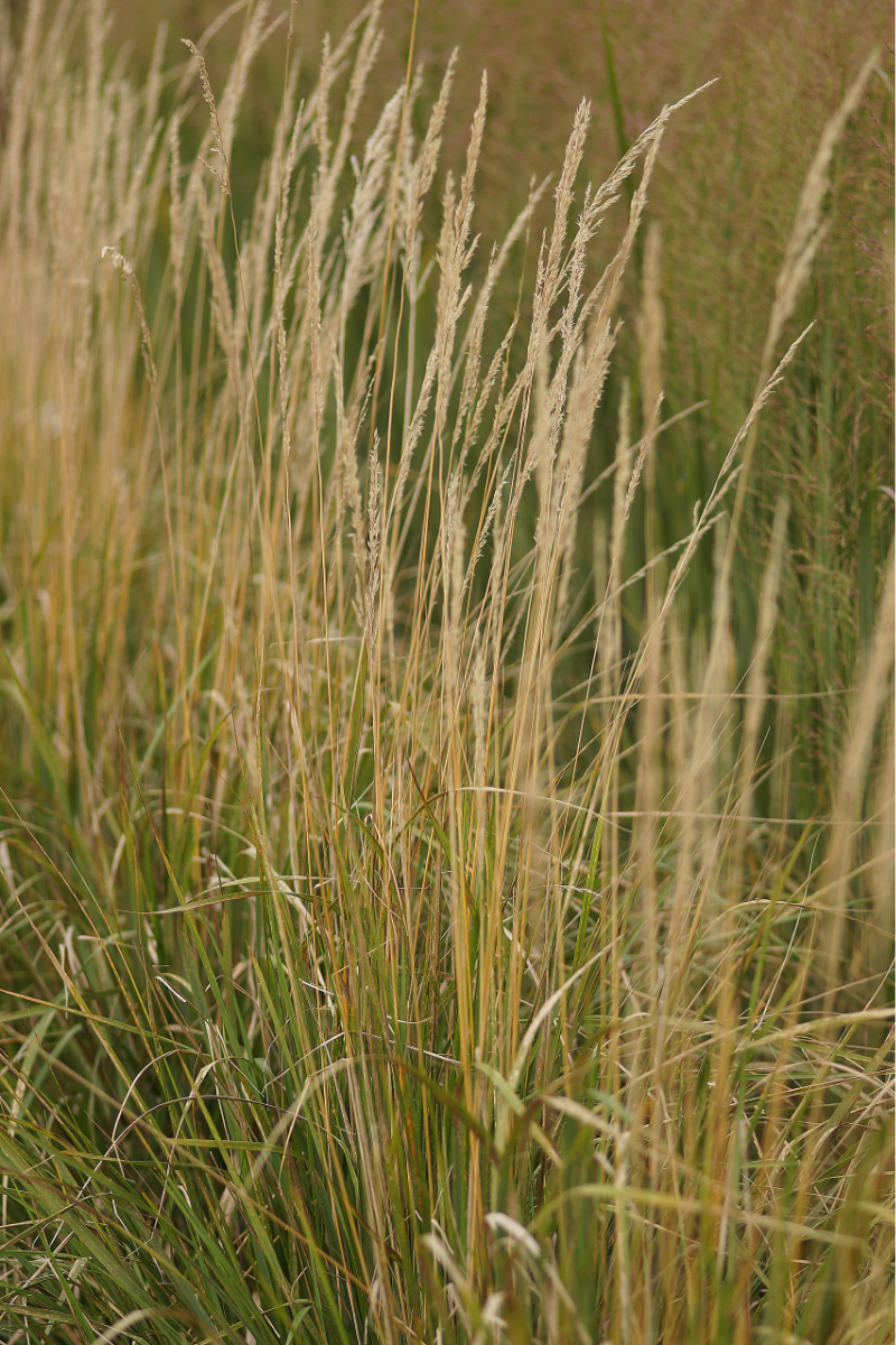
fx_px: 5600
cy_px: 672
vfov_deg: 13.7
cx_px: 448
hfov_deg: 9.1
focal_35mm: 150
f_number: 2.8
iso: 100
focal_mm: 100
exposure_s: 1/800
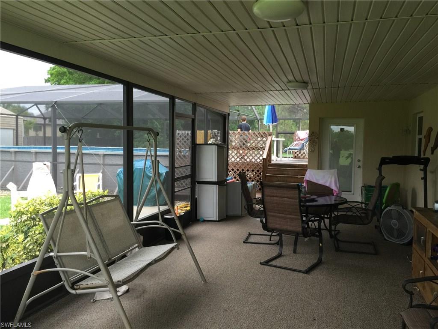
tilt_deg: -3.8
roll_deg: -1.1
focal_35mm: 29
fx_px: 367
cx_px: 219
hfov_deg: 61.7
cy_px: 164
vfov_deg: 48.2
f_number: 2.2
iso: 40
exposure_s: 1/15
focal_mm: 4.15
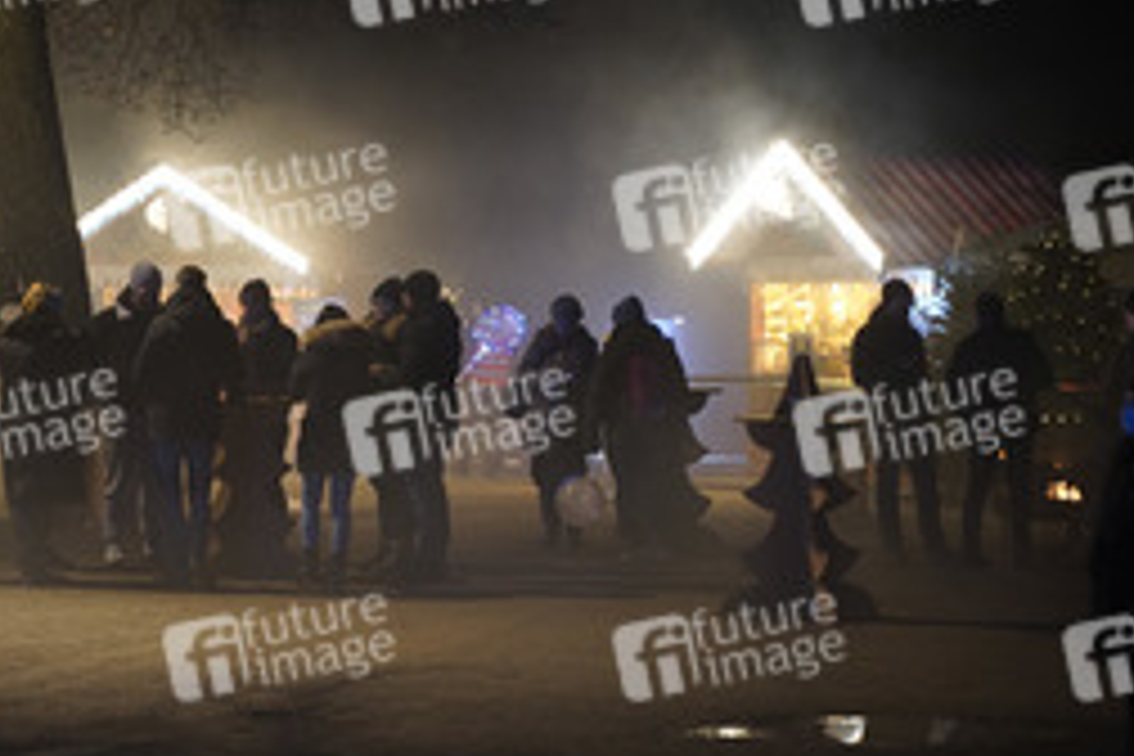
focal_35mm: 134
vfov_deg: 10.2
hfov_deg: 15.3
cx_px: 340
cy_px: 310
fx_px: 4221
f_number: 2.8
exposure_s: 1/30
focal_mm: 75
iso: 1250
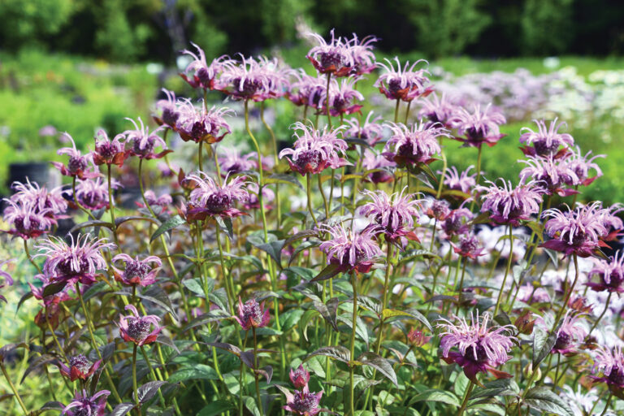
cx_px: 312
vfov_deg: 15.7
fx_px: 1508
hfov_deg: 23.4
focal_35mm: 87
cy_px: 208
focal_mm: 58
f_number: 8
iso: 110
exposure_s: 1/250
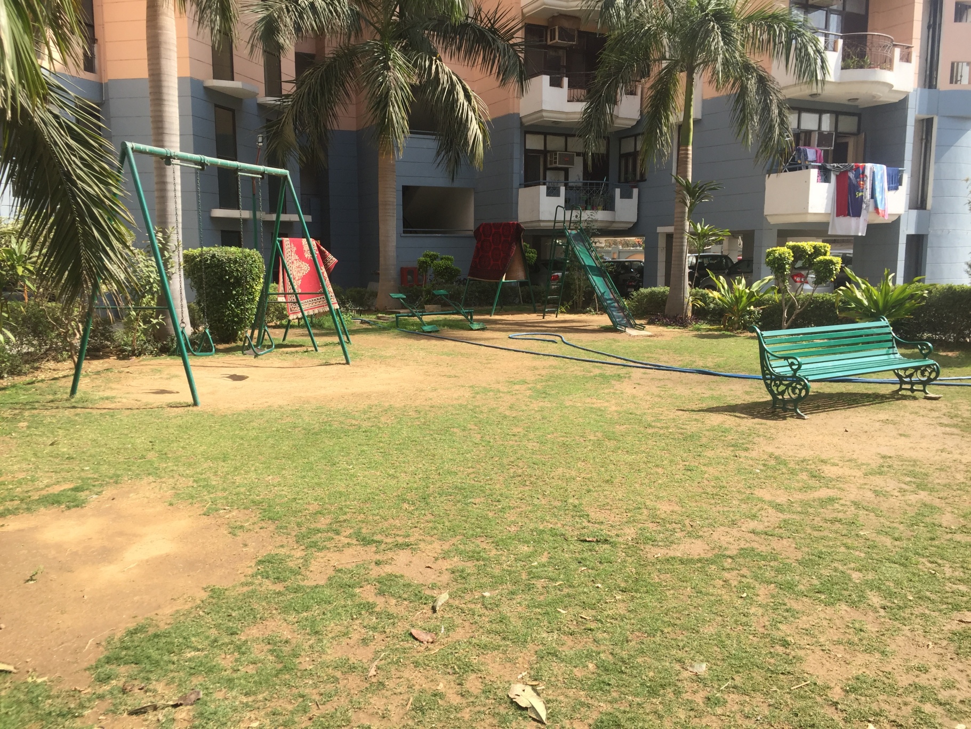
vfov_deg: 48.2
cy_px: 364
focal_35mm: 29
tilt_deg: -7.1
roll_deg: -0.9
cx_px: 486
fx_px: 814
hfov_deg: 61.7
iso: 32
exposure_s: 1/807
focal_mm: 4.15
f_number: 2.2
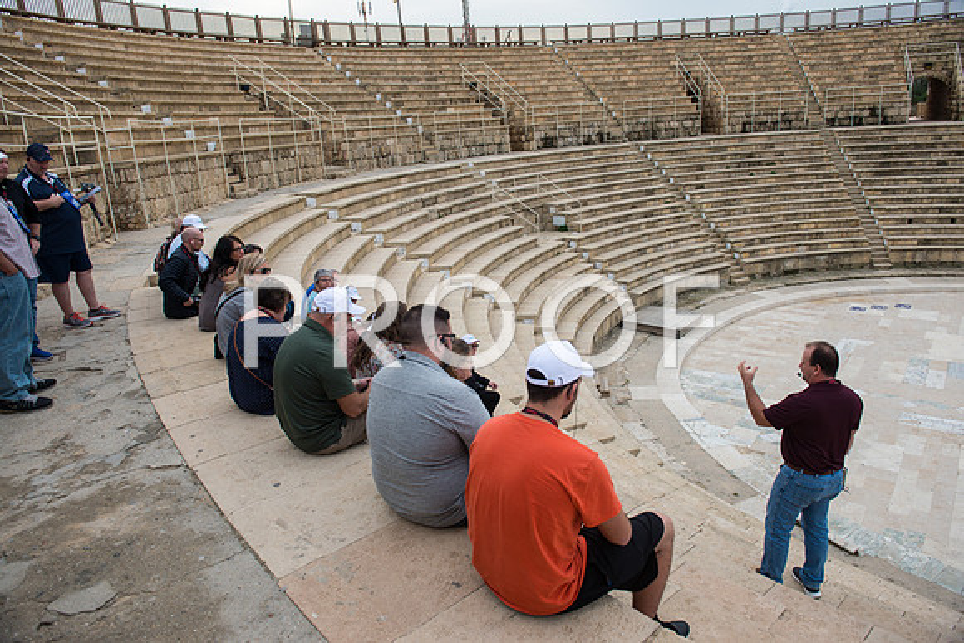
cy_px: 322
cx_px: 482
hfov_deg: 73.7
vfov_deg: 53.2
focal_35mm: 24
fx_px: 643
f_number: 3.5
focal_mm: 24
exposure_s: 1/400
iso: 100
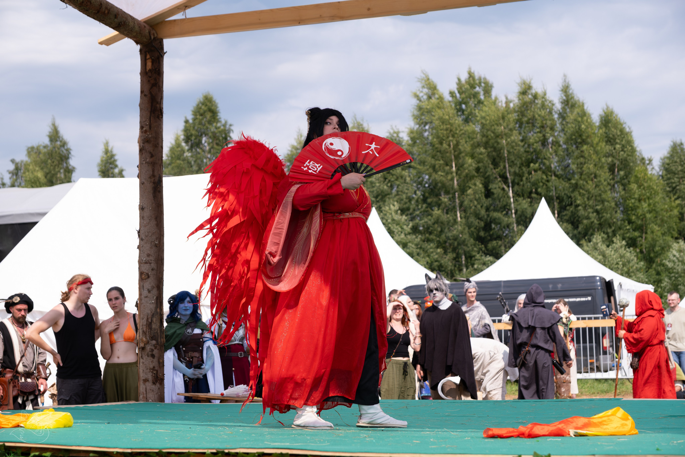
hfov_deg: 29.7
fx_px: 1294
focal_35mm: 68
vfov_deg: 20.0
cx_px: 342
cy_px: 228
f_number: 4
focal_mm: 45.5
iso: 160
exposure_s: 1/1000
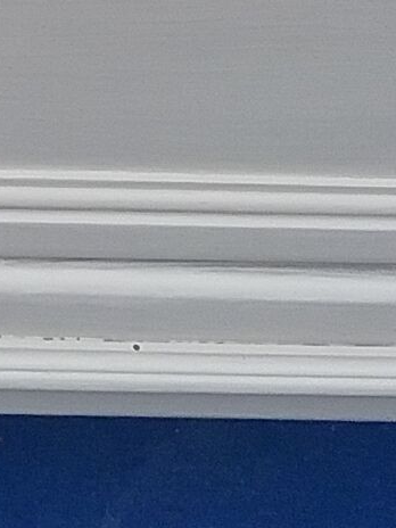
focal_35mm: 173
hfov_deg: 8.2
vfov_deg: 10.9
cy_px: -346
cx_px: -382
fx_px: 2639
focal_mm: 3.3
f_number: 2.2
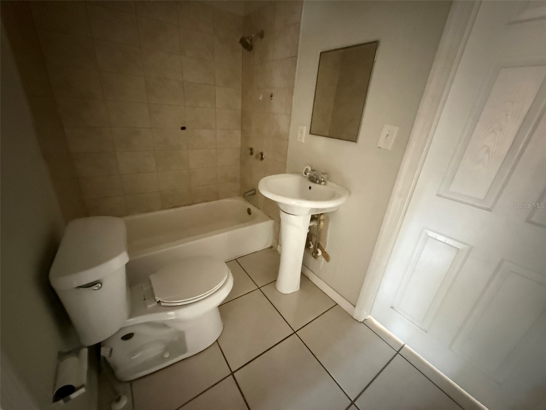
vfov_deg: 85.7
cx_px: 273
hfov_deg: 102.1
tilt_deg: -23.3
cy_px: 205
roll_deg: -4.9
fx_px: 221
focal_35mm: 14
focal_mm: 2.22
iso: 1600
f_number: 2.2
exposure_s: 1/38
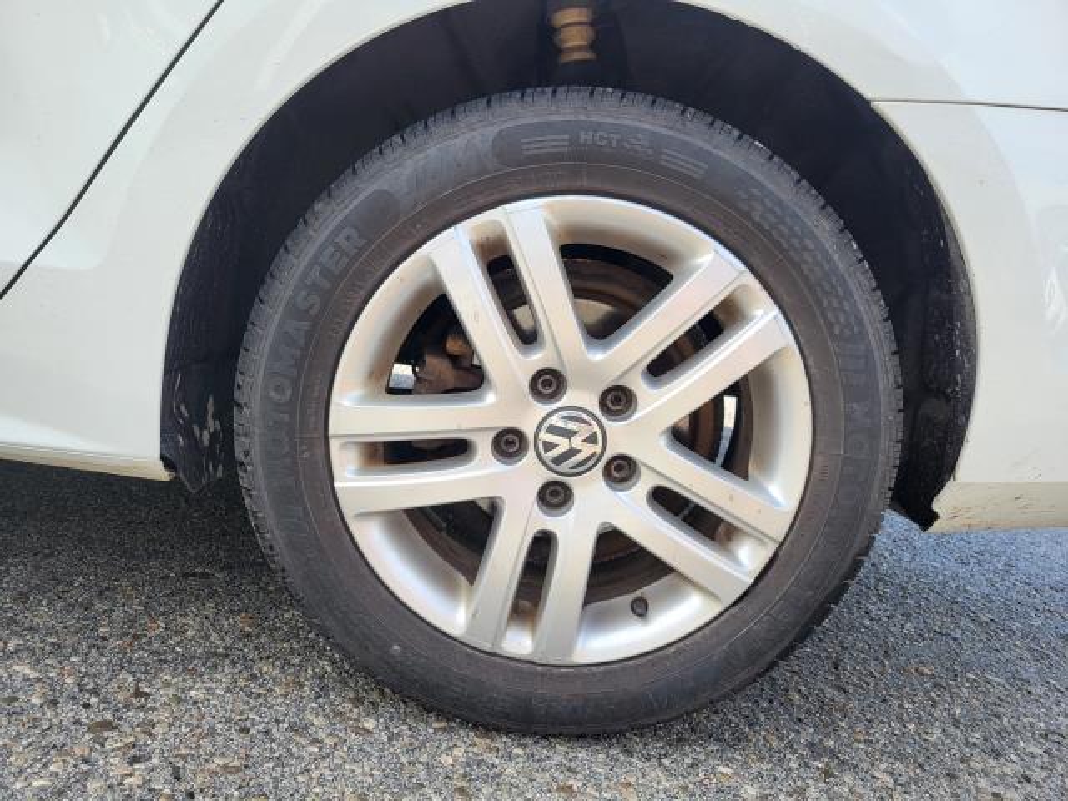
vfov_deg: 53.1
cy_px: 400
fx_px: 802
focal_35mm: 26
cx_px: 534
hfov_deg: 67.3
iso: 40
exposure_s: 1/631
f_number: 1.8
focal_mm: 5.4
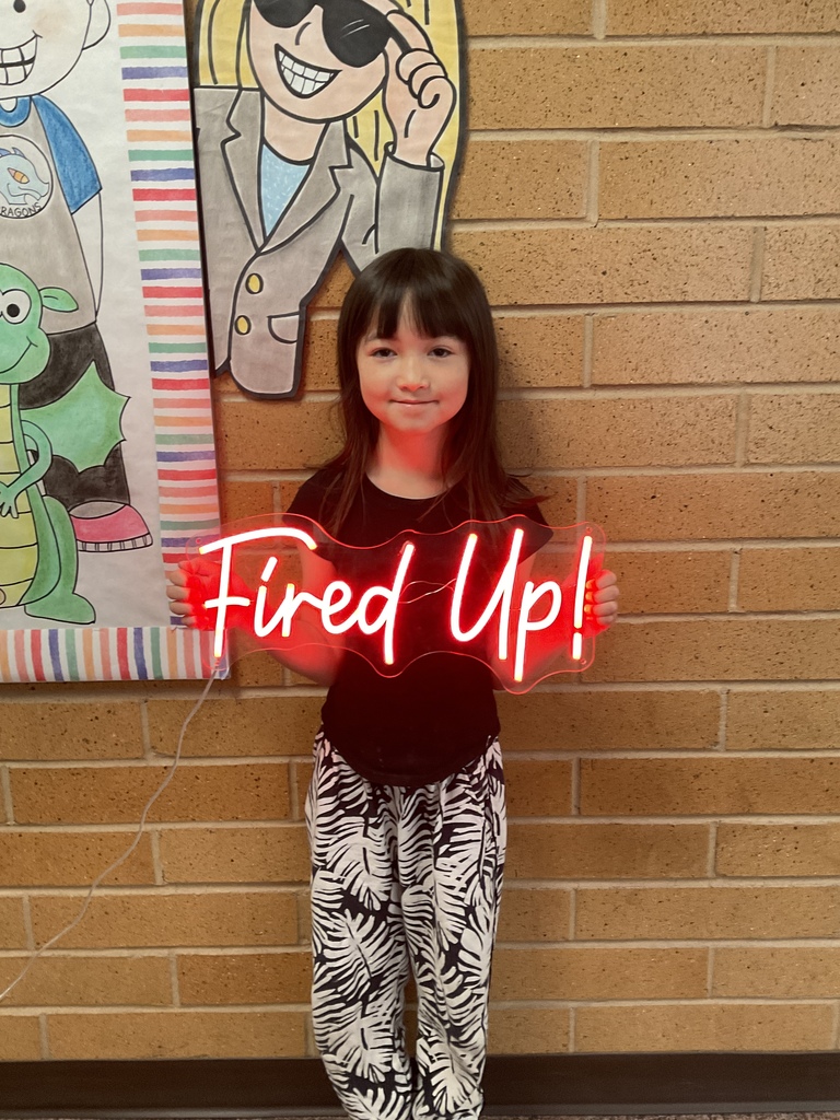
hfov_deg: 48.2
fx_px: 938
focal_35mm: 29
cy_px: 560
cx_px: 420
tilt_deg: -14.4
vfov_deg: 61.7
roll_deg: +0.3
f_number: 1.8
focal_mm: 3
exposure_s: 1/60
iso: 200
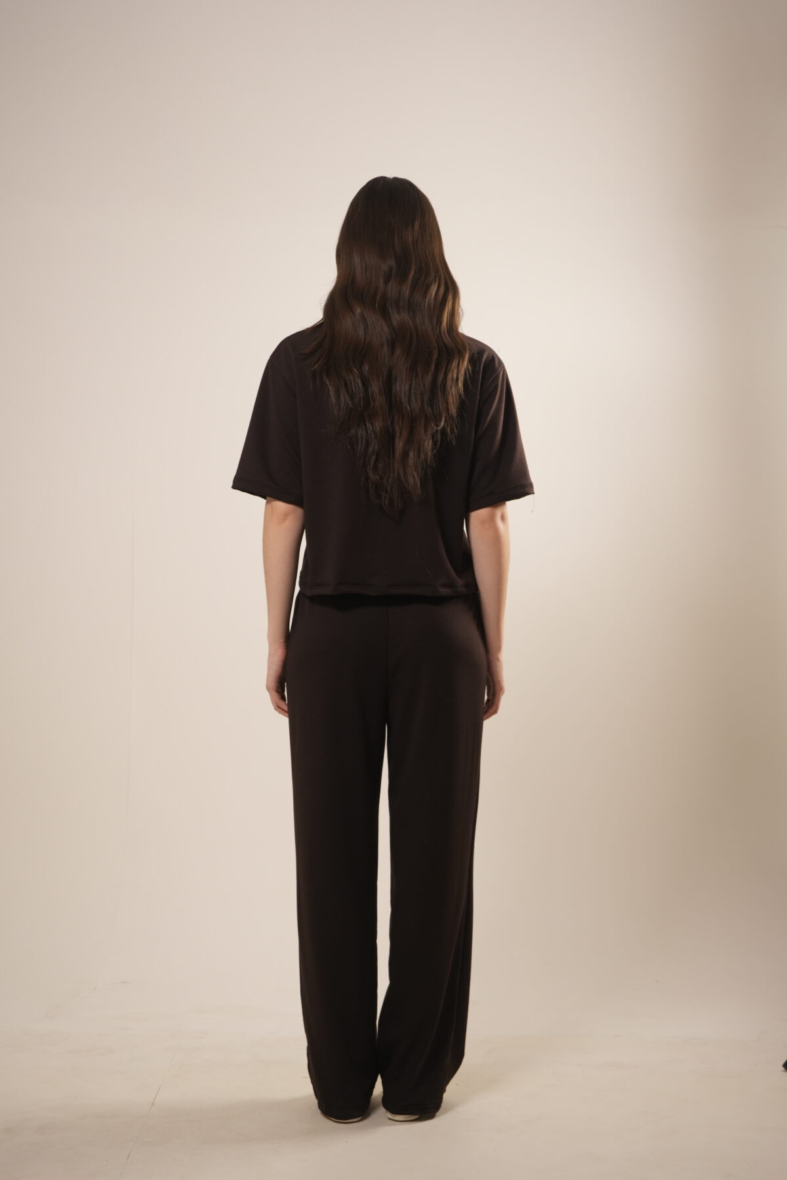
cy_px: 590
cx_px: 394
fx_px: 1639
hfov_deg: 27.0
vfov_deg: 39.6
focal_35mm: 50
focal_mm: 50
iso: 640
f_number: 3.5
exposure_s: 1/100
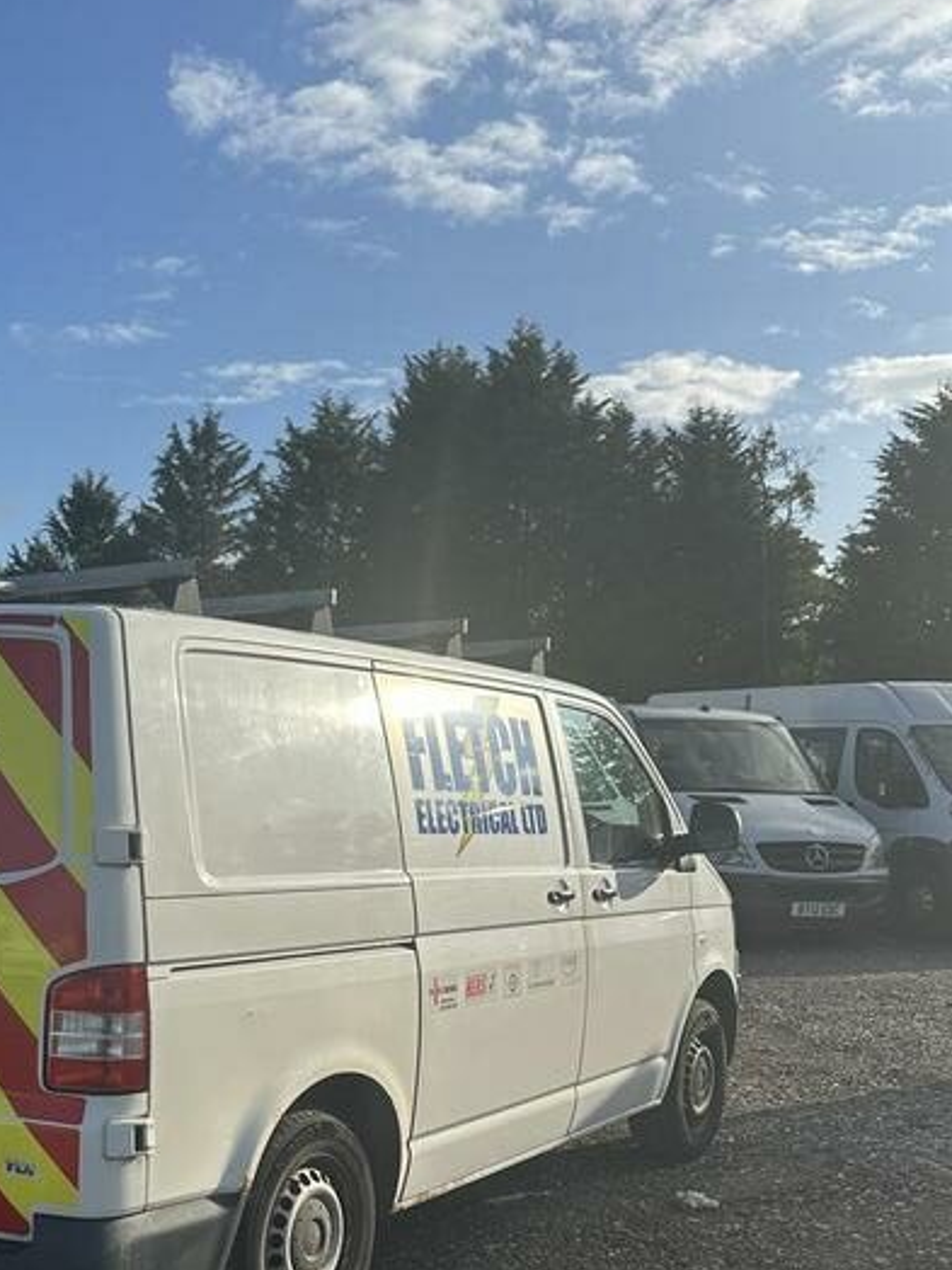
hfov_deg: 34.0
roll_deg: -0.4
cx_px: 179
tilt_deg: -5.1
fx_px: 1503
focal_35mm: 41
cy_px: 931
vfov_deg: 44.5
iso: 80
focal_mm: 6.86
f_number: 1.78
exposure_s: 1/5263
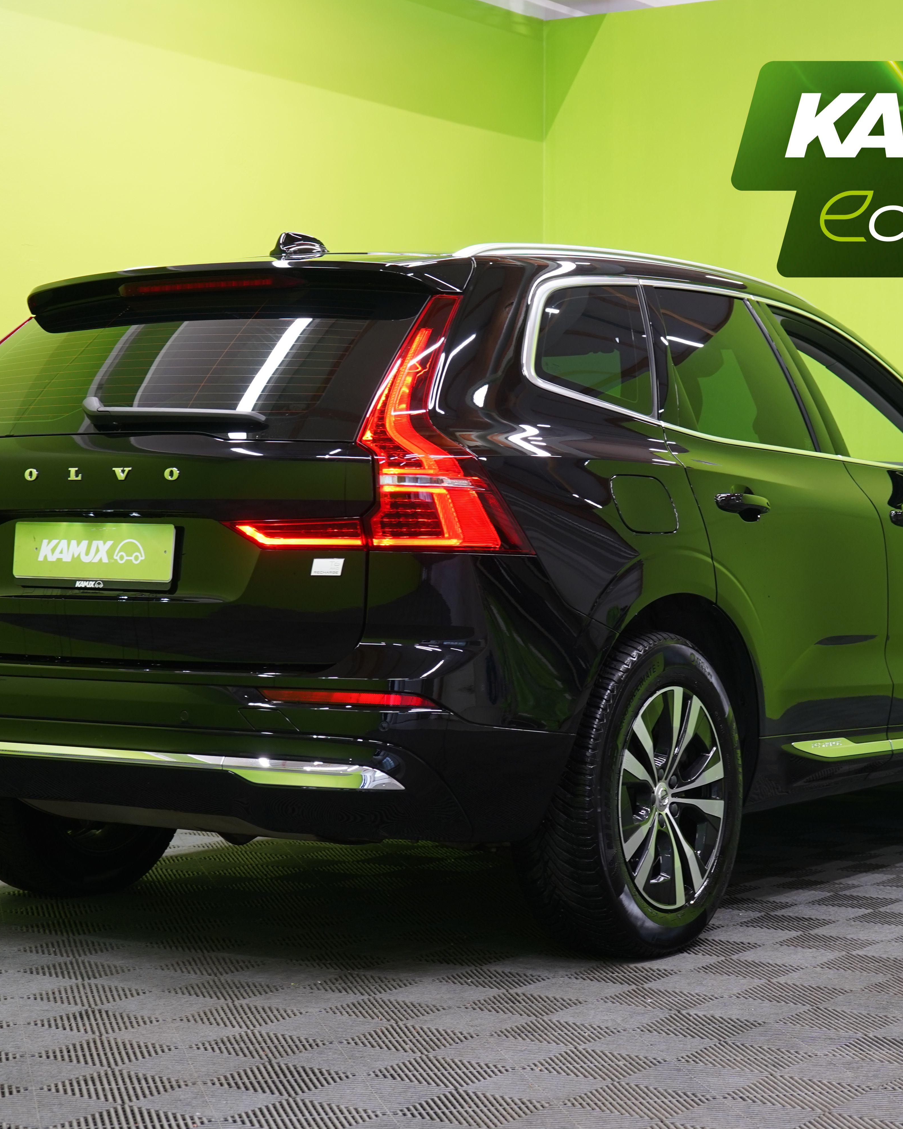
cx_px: 485
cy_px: 565
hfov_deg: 21.3
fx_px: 2405
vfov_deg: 26.4
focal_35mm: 72
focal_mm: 51
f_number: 5
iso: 400
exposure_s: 1/25
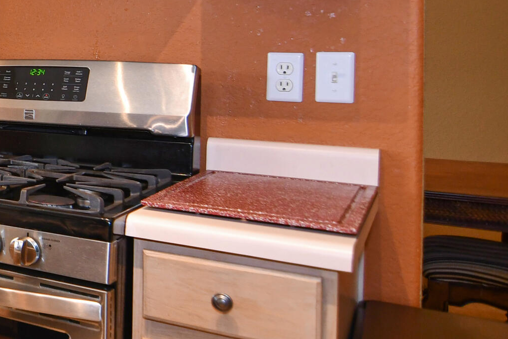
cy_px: 60
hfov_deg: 29.3
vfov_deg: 28.0
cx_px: -220
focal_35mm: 47
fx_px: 663
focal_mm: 11
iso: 560
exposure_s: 1/60
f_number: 4
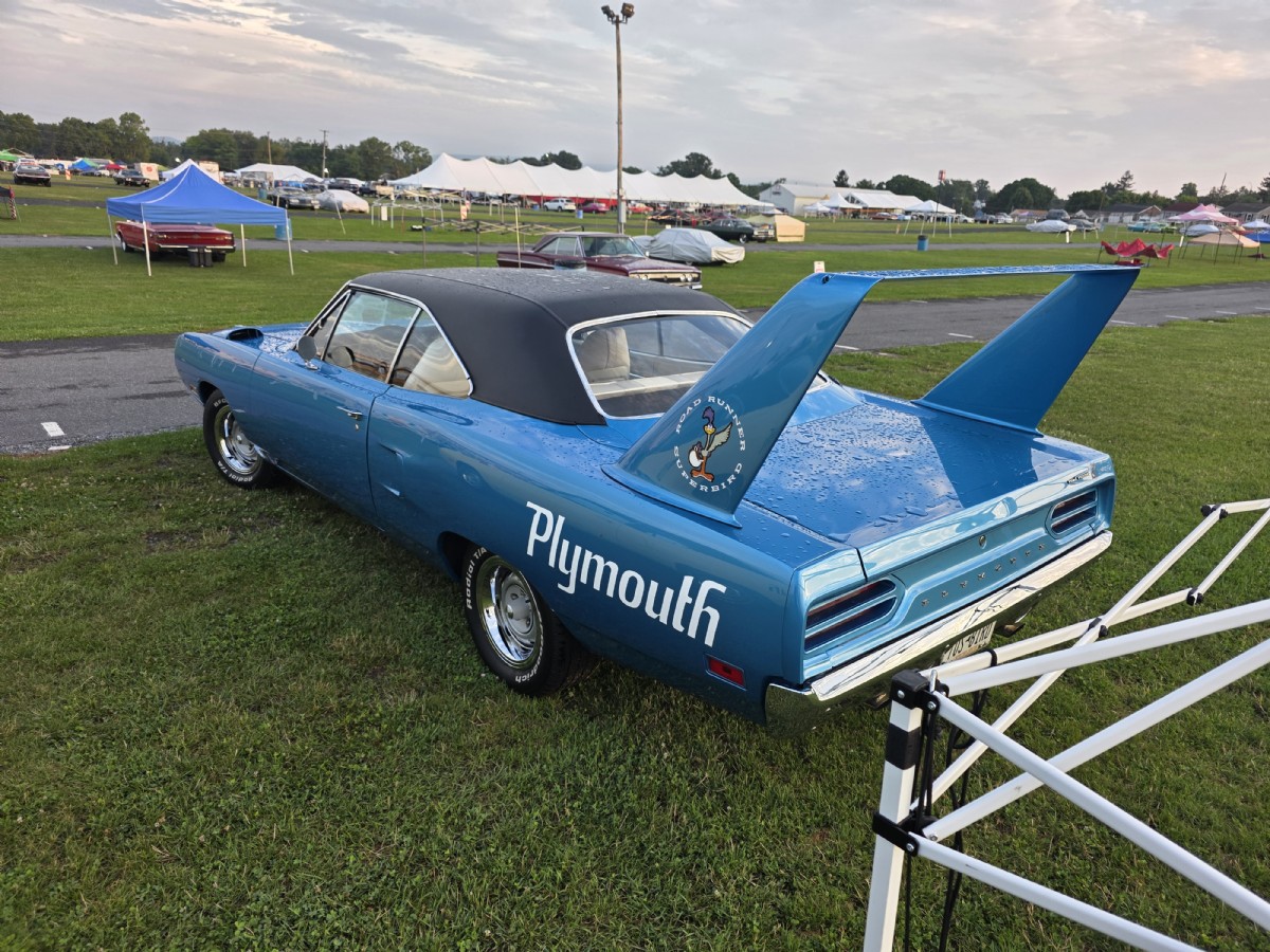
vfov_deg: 58.9
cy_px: 476
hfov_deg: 73.9
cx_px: 635
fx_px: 844
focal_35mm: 23
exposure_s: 1/180
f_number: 1.7
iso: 50
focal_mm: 6.3
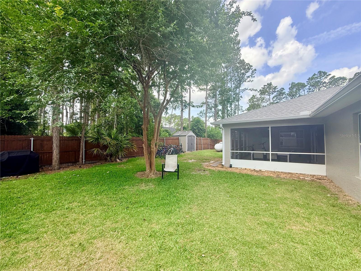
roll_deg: +0.4
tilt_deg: +2.1
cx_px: 180
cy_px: 136
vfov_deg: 85.7
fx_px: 146
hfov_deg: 102.1
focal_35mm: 14
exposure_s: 1/540
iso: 64
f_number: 2.2
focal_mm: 2.22
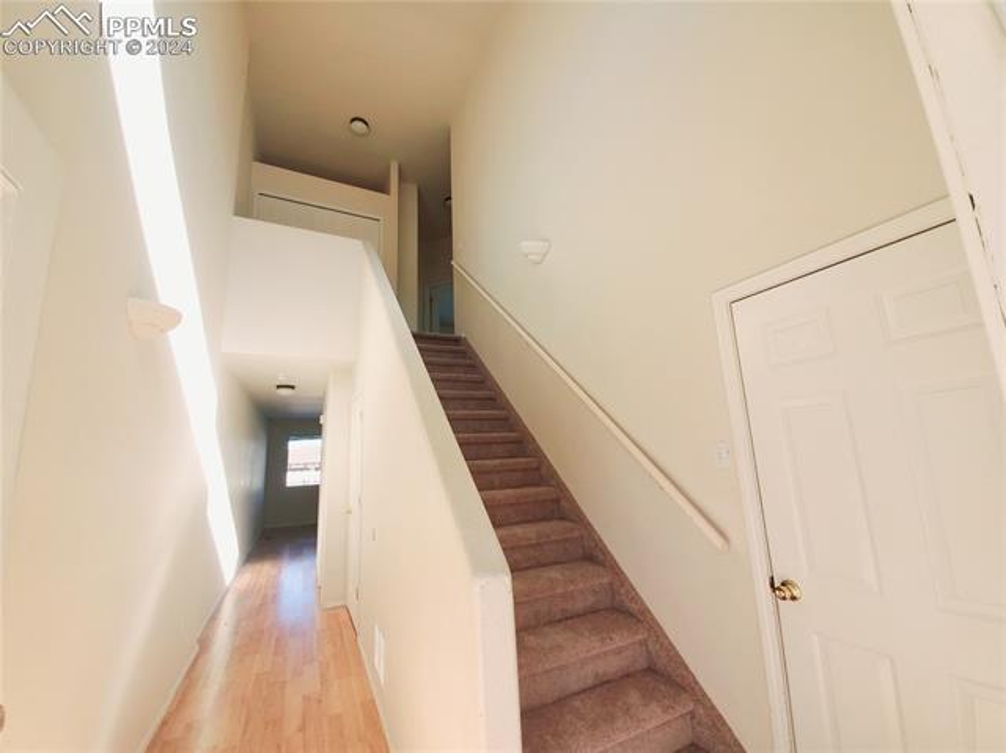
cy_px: 376
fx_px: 378
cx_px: 503
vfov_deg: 89.8
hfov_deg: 106.2
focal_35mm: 13
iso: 32
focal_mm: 1.8
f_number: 2.2
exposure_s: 1/120
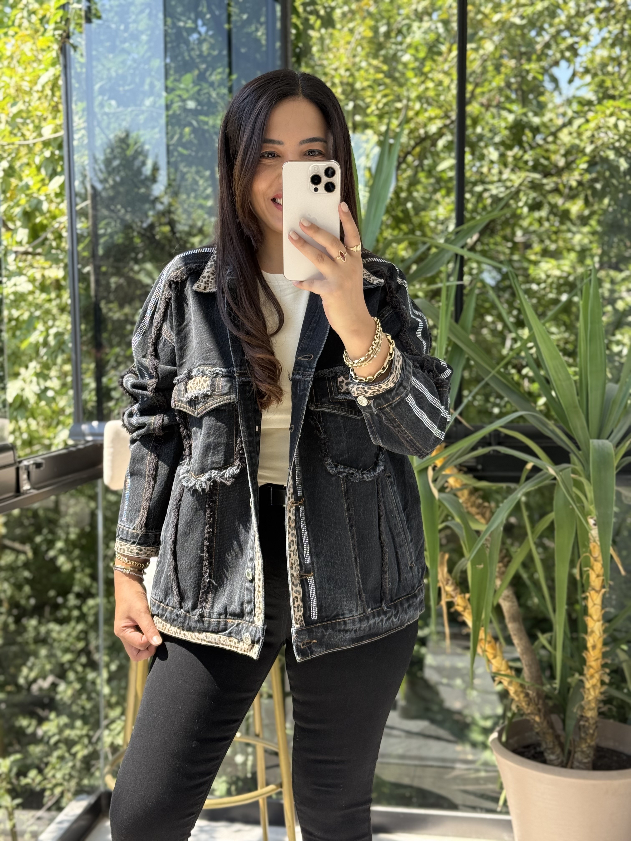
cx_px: 316
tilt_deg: -17.8
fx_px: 1167
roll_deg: -0.5
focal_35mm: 48
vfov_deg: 39.7
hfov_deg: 30.3
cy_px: 420
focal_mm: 6.76
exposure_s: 1/368
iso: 80
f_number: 1.78
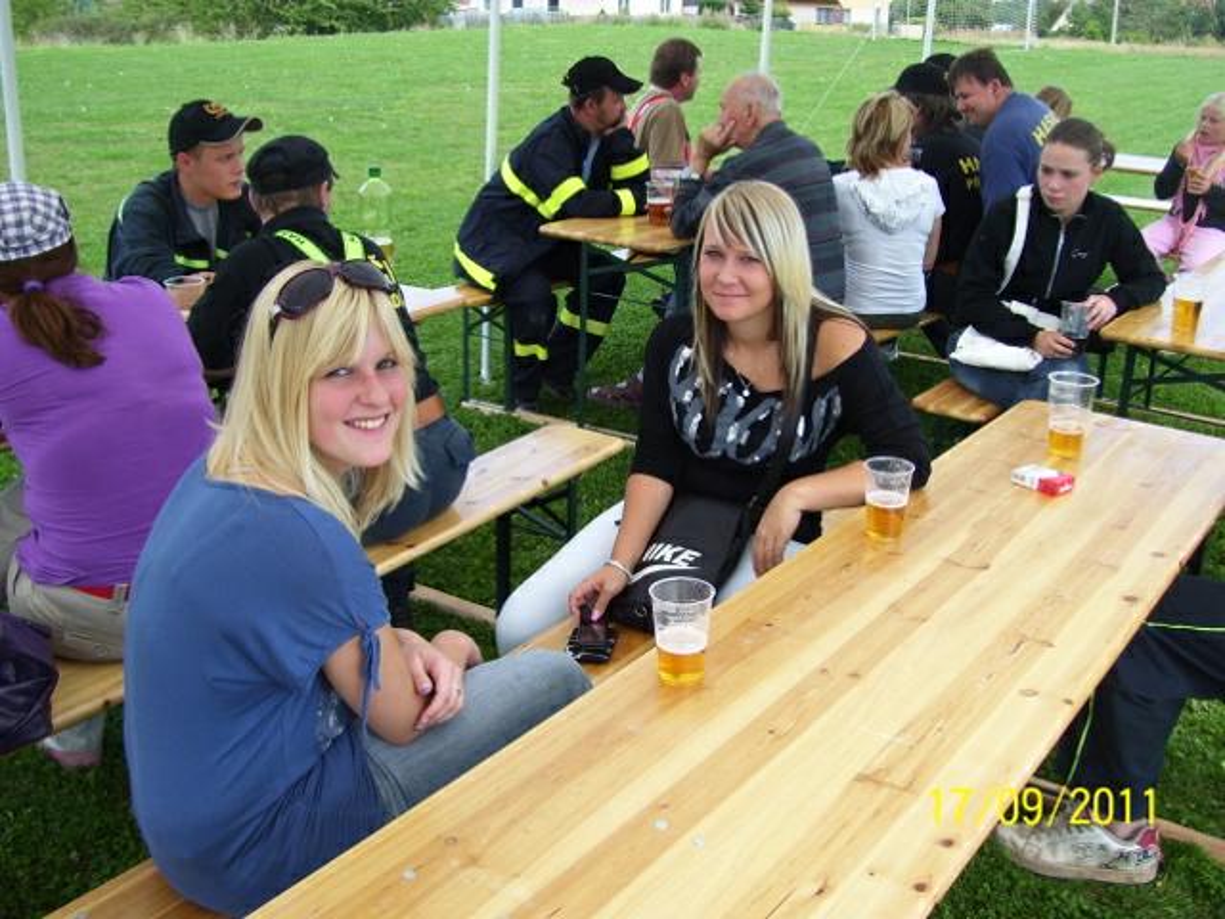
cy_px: 460
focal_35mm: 37
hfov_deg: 50.1
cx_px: 612
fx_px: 1309
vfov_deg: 38.7
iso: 80
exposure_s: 1/350
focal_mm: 6
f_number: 2.7
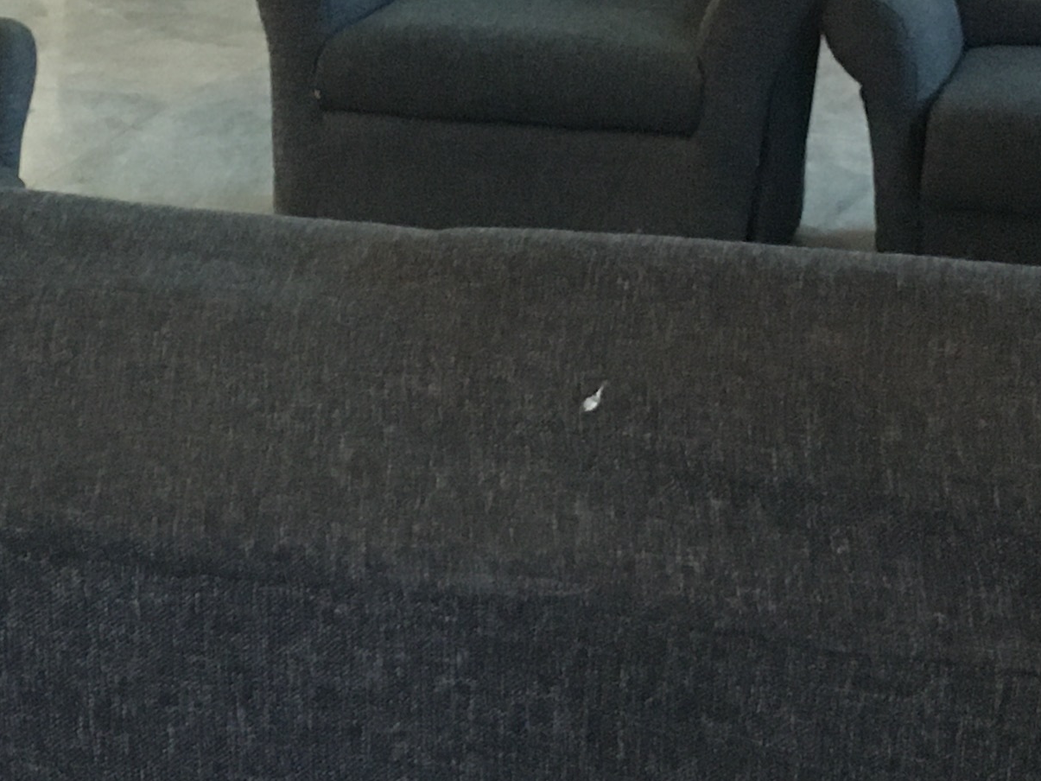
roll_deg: +0.5
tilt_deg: -8.6
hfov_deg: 20.1
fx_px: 2917
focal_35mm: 97
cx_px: 303
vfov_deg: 14.9
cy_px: -36
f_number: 2.2
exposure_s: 1/17
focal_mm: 4.15
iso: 500
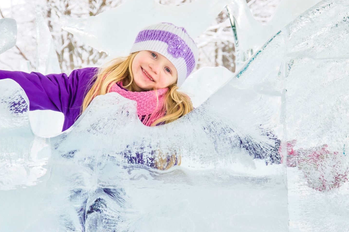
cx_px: 150
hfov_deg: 19.7
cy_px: 72
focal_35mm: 104
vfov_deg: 13.1
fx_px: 1006
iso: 100
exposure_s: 1/160
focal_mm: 50
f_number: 5
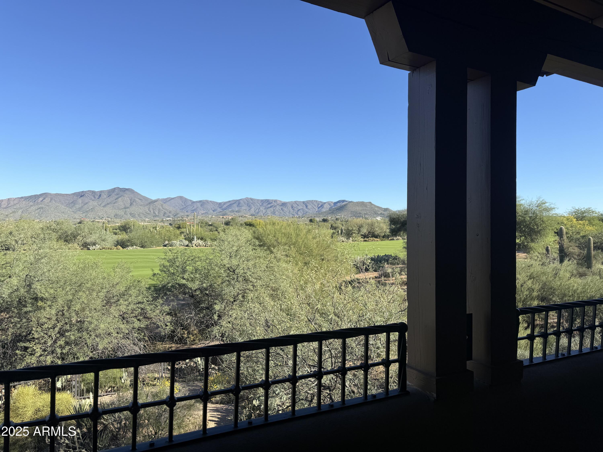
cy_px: 226
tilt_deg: +0.8
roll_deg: -1.0
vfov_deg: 56.8
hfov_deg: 71.6
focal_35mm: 24
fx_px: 418
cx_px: 302
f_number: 1.78
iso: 80
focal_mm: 6.76
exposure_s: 1/2907
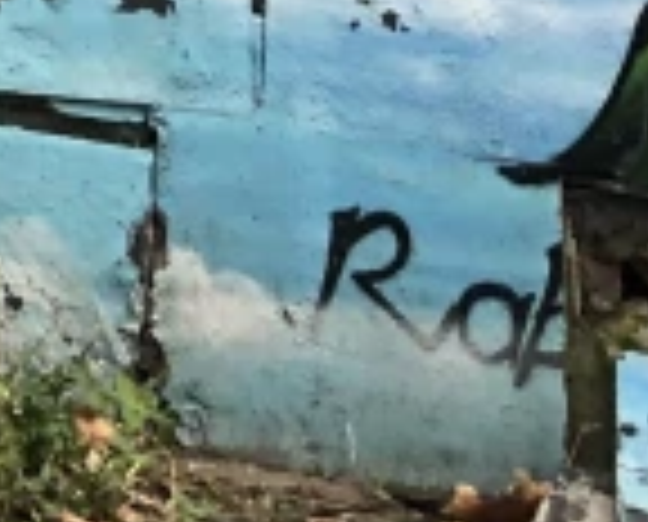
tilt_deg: +2.6
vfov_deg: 6.3
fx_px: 4365
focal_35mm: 227
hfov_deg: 7.3
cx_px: -1404
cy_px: -1071
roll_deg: -1.9
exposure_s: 1/120
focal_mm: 4
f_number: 1.8
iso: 32
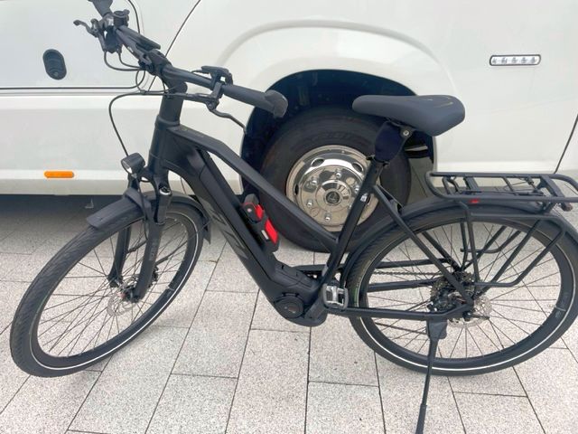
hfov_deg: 67.3
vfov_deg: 53.1
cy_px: 217
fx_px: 434
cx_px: 289
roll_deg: +1.6
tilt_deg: -23.4
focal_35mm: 26
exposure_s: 1/818
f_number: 1.6
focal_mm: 4.2
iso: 32
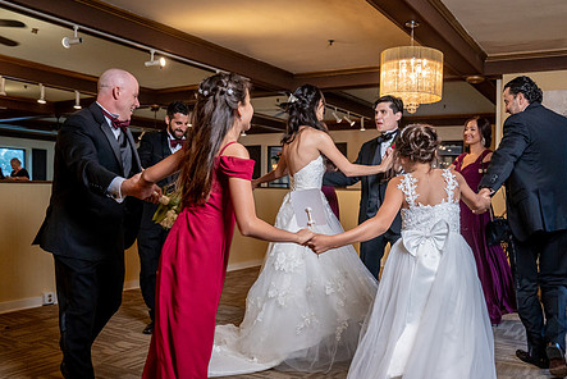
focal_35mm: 33
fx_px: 520
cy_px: 224
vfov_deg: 39.9
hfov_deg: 56.8
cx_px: 337
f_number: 4
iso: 2000
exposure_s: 1/200
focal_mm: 24
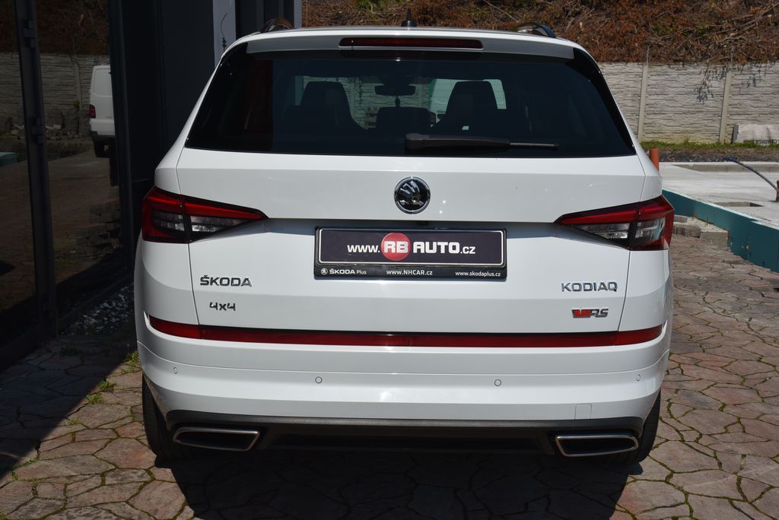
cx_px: 390
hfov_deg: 44.5
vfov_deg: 30.6
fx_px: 953
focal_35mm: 44
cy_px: 260
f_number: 14
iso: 500
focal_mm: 44
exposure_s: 1/800
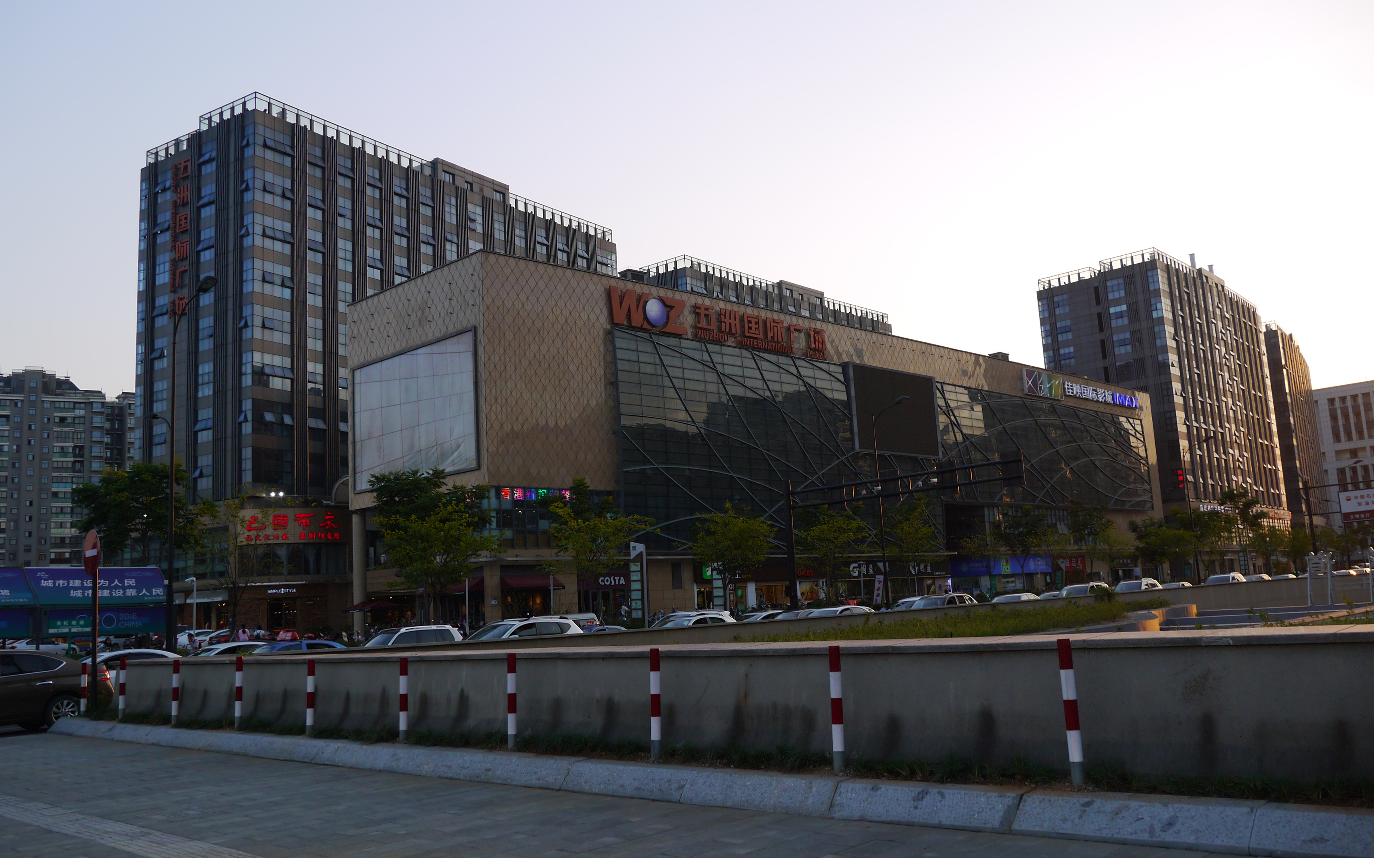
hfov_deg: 62.9
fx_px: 1123
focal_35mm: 30
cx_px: 684
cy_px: 434
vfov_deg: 41.8
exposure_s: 1/250
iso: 160
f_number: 5
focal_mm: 14
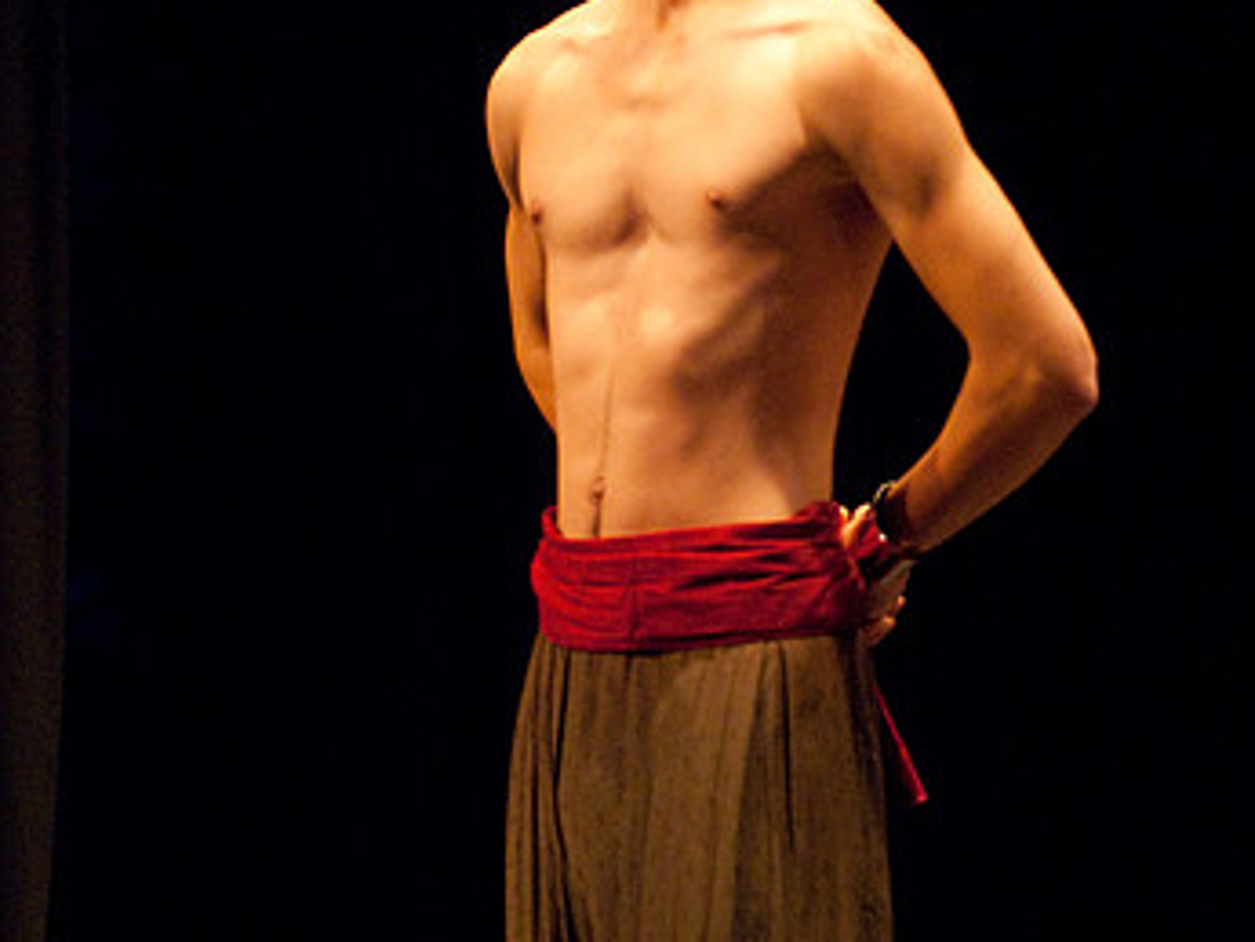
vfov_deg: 5.6
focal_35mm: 267
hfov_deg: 7.4
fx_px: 9683
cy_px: 280
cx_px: 309
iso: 1000
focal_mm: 110
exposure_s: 1/200
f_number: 2.8
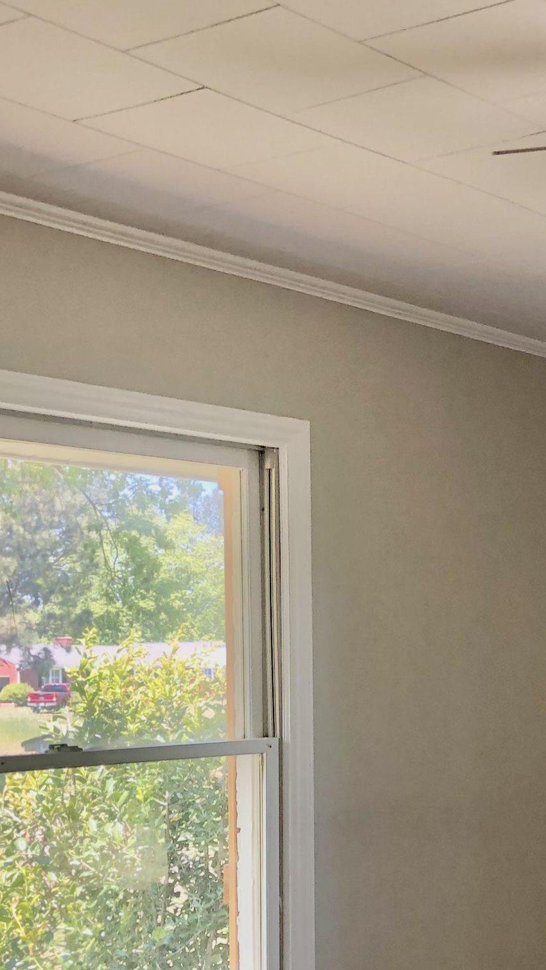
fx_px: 1596
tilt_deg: -0.9
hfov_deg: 18.2
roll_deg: +2.0
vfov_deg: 33.3
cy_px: 693
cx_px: 703
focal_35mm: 62
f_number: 1.8
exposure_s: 1/120
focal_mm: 3.99
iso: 40
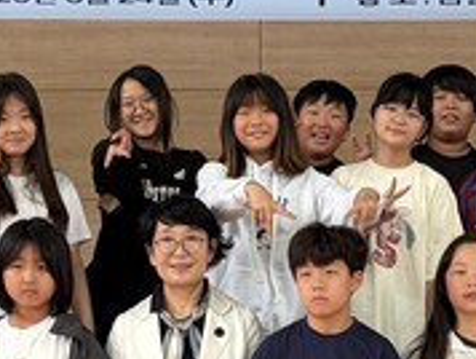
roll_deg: +1.9
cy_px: 217
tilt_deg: +0.7
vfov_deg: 10.6
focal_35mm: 140
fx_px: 1928
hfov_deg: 14.1
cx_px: 251
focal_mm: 5.96
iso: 50
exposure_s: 1/122
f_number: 1.6
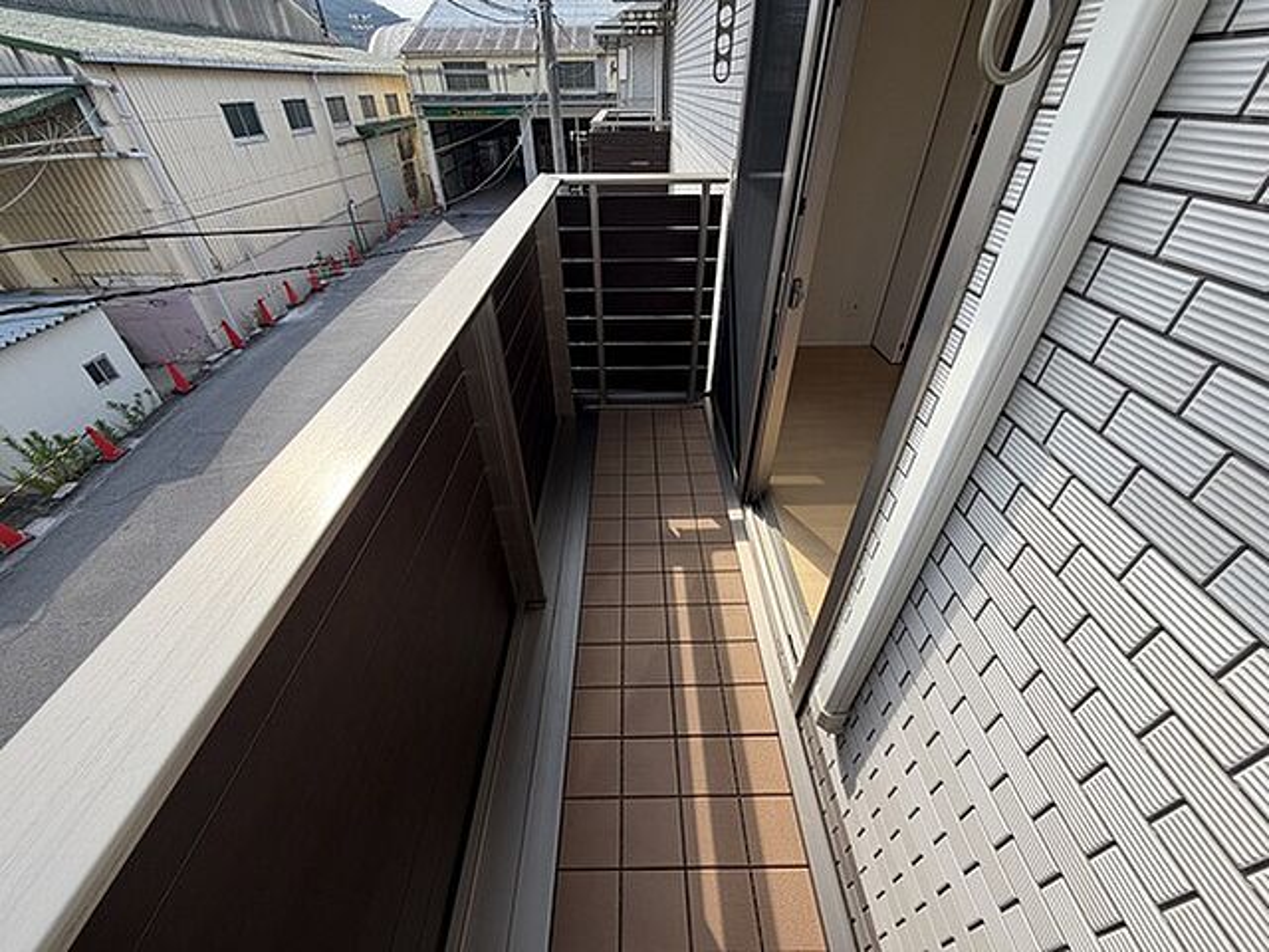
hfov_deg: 102.1
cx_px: 634
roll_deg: +1.6
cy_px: 476
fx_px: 513
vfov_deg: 85.7
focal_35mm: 14
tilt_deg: -36.8
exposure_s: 1/770
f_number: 2.2
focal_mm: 2.22
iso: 40
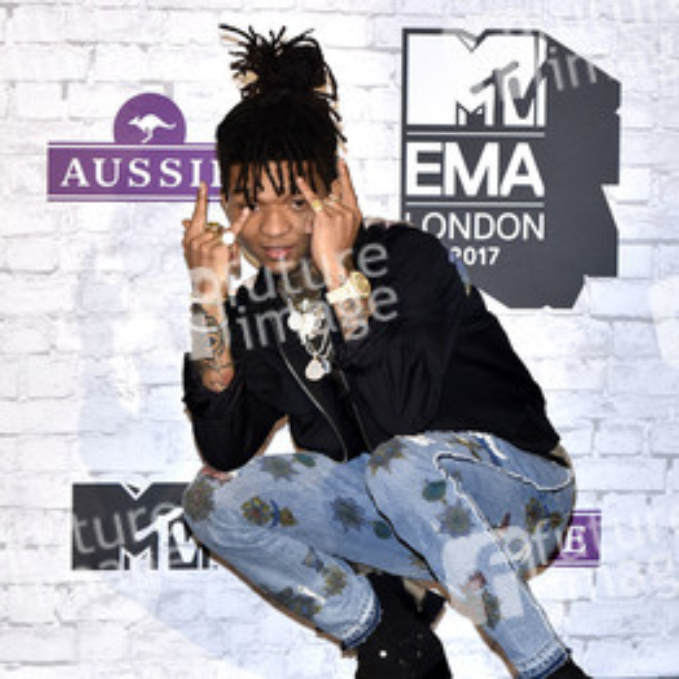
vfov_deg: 12.0
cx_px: 340
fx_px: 3218
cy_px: 435
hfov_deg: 12.0
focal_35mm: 145
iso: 2000
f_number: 6.3
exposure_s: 1/250
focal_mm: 112
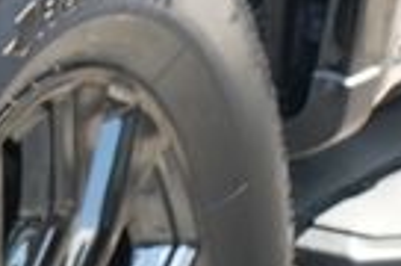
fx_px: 5879
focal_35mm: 529
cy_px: -400
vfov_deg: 2.6
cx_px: -1002
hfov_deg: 3.8
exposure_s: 1/160
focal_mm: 70
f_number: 5.6
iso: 2000
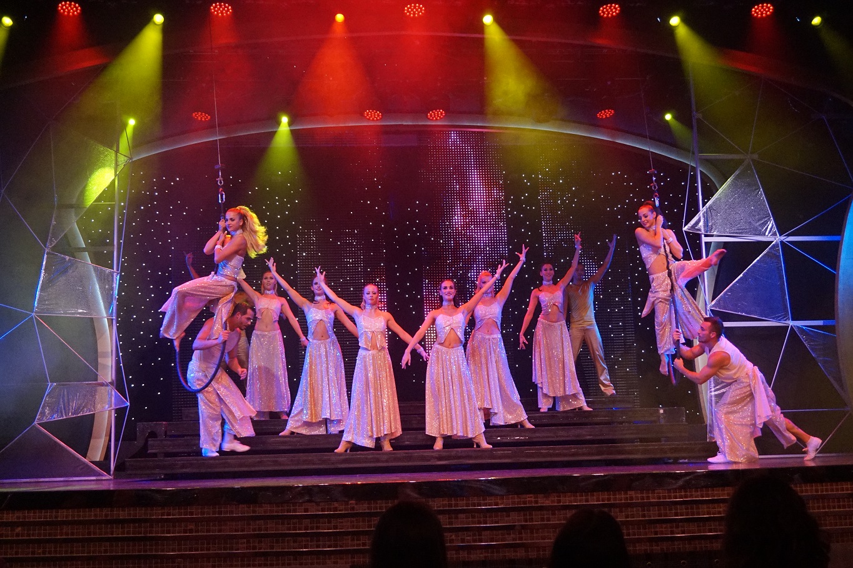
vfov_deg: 31.9
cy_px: 284
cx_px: 426
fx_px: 995
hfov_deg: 46.4
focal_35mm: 42
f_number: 4.5
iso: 2500
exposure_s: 1/160
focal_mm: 28
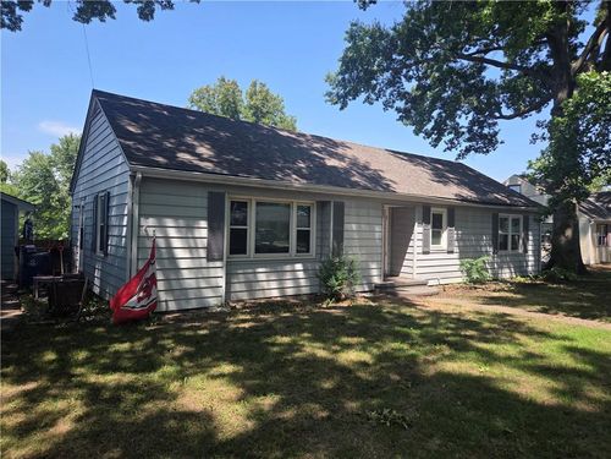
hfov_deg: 73.9
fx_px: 406
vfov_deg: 58.9
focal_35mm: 23
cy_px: 230
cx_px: 306
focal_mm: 5.4
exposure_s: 1/2145
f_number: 1.8
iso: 80
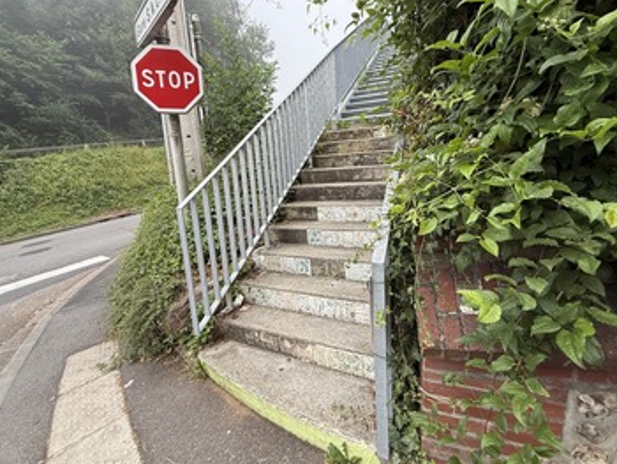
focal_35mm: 16
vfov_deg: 78.1
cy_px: 217
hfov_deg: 94.4
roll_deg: +2.0
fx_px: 285
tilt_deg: -10.7
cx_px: 316
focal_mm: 2.22
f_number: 2.2
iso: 125
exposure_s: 1/99
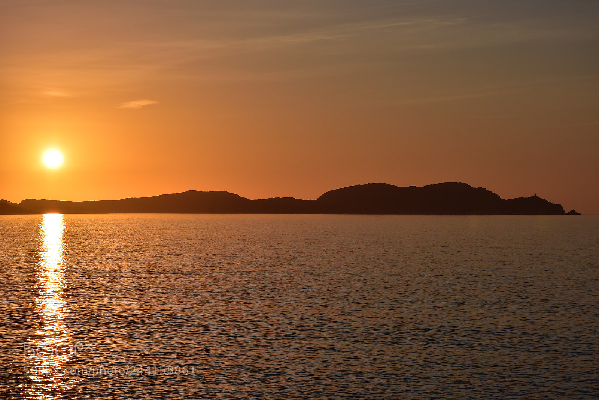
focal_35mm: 90
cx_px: 300
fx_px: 1498
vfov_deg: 15.2
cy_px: 200
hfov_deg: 22.6
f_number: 11
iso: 100
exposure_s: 1/800
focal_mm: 60
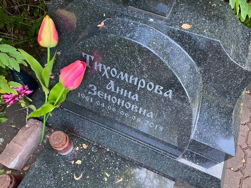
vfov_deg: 53.1
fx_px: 189
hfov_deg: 67.3
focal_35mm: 26
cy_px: 94
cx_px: 126
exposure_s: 1/78
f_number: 1.8
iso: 125
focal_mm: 4.25
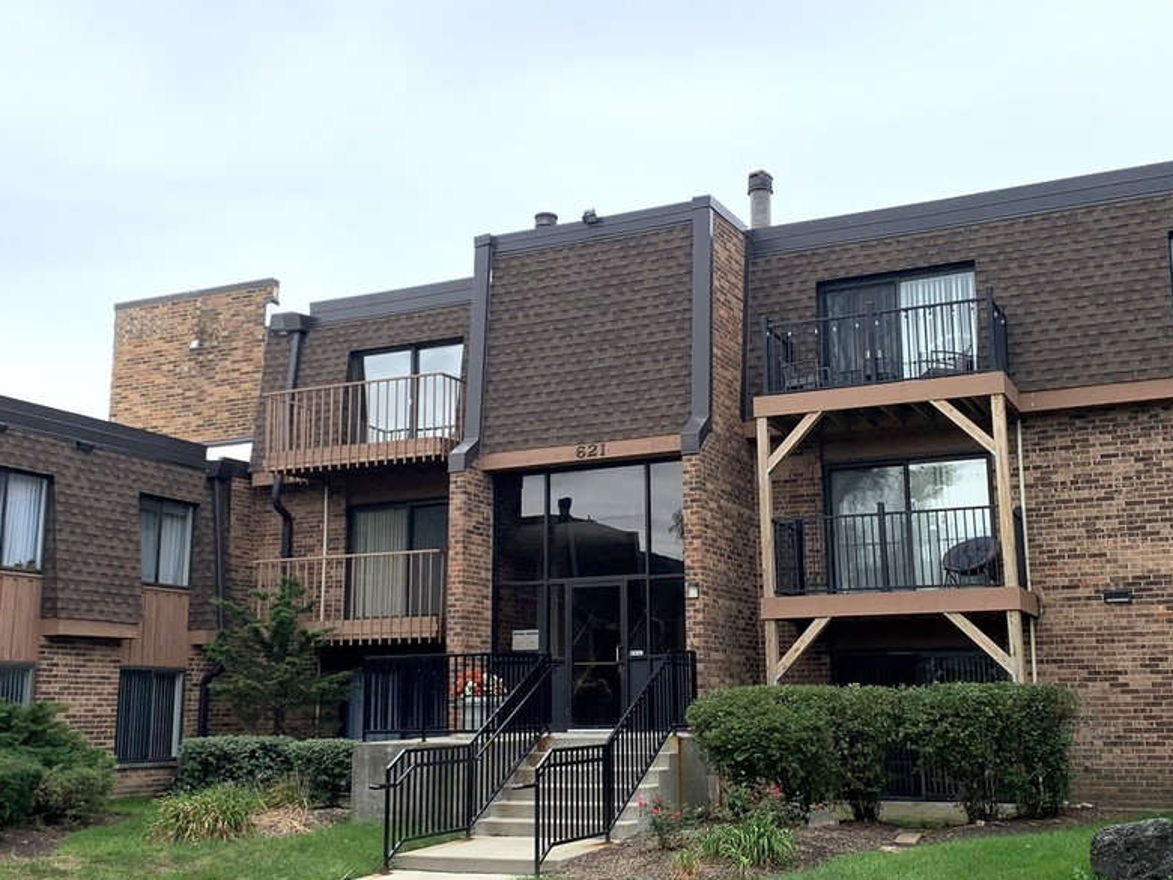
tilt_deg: +10.1
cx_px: 647
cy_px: 444
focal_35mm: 40
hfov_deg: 46.7
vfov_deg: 36.0
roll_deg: +0.6
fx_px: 1355
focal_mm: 4.25
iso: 25
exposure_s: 1/829
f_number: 1.8
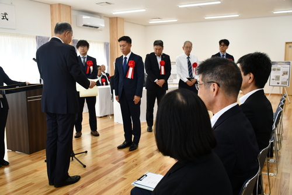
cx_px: 146
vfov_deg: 38.9
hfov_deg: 55.8
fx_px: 276
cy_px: 98
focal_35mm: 34
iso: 720
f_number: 3.8
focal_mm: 23
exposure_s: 1/250
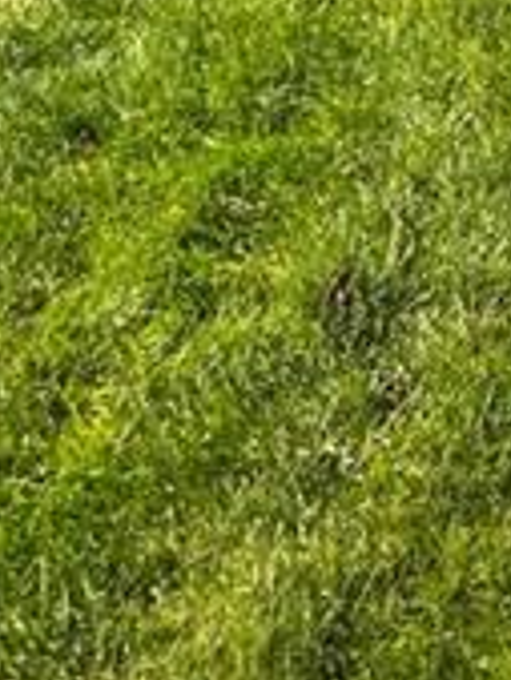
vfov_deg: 14.7
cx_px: 917
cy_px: -531
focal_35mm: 118
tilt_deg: -2.0
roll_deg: -2.3
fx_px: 2320
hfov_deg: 11.6
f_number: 1.5
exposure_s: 1/3571
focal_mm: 5.7
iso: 50
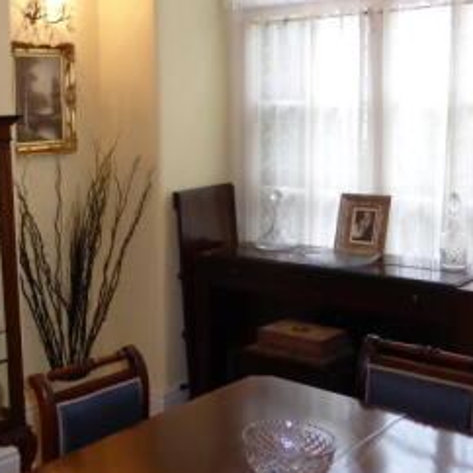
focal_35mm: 51
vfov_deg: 33.2
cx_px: 46
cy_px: 175
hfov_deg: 31.8
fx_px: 788
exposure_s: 1/60
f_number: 3.3
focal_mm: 4.3
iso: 250
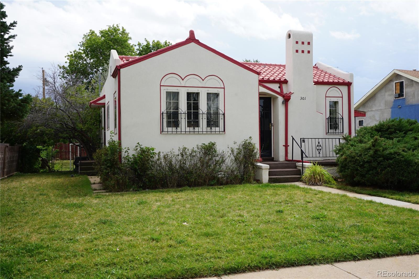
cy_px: 140
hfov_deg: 54.4
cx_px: 210
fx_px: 407
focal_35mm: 35
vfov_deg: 37.8
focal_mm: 35
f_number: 11
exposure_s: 1/125
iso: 100
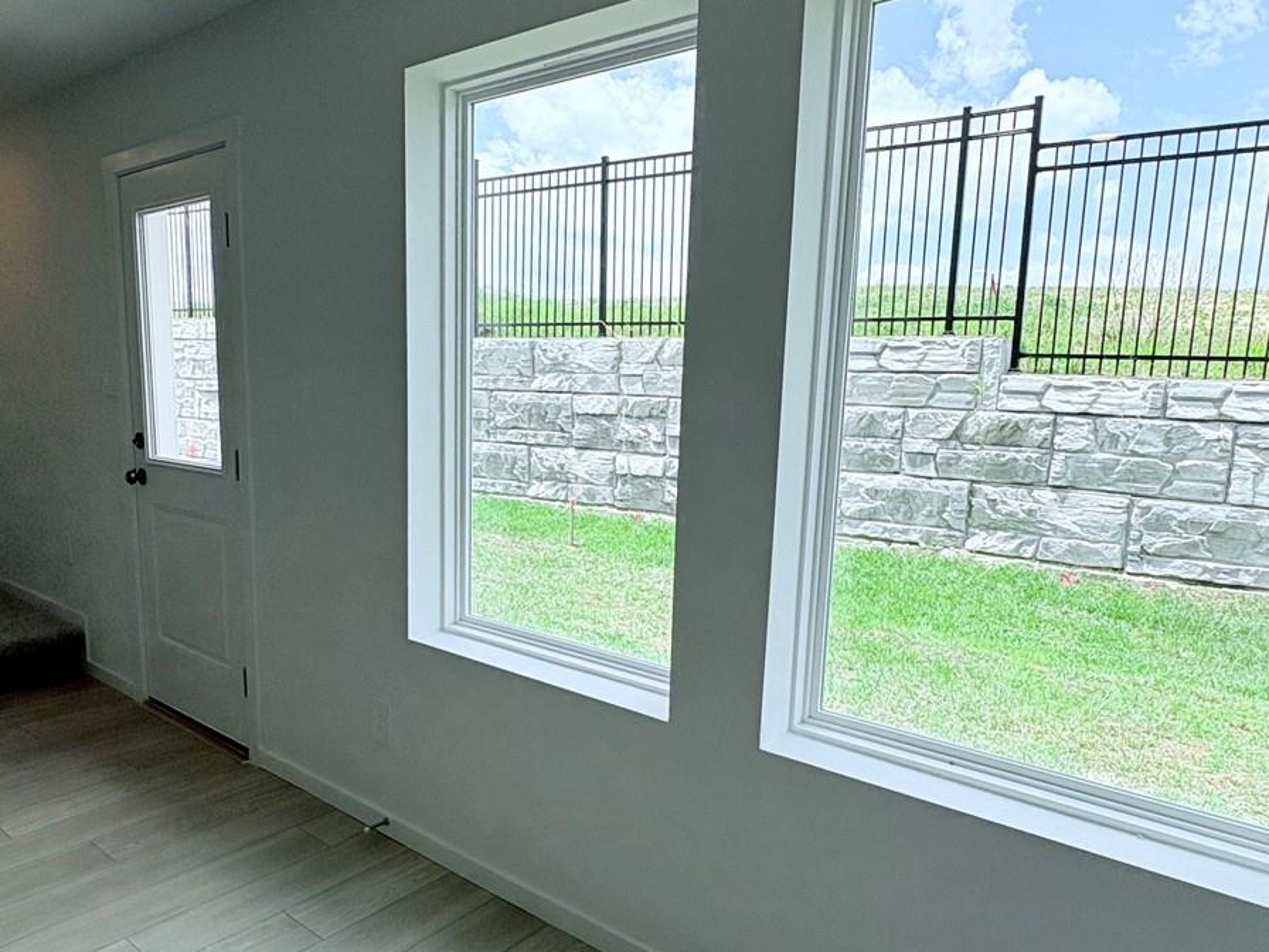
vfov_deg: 54.7
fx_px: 916
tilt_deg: -9.0
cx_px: 589
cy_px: 533
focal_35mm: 25
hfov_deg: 69.3
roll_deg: -1.7
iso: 40
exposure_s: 1/687
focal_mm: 2.22
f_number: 2.2
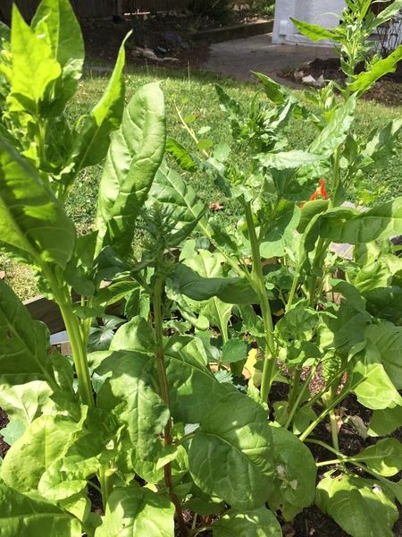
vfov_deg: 61.7
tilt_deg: -34.0
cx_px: 201
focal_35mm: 29
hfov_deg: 48.2
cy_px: 268
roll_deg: -1.5
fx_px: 449
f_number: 2.2
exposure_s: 1/746
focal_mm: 4.15
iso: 25
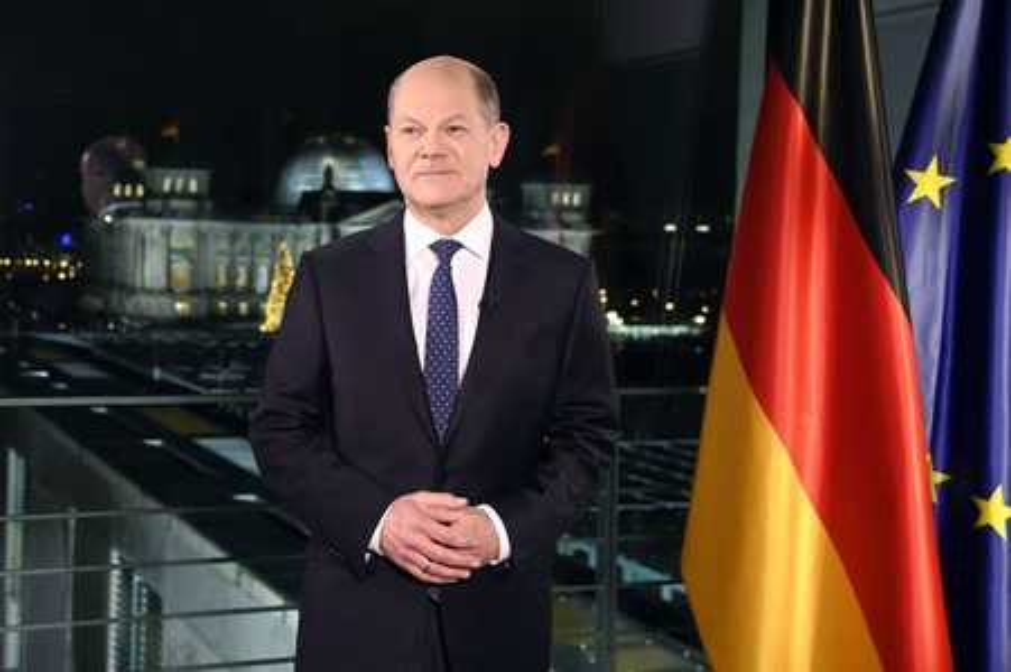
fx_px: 1347
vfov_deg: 28.0
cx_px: 506
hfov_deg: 41.1
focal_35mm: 48
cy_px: 336
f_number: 5
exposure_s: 1/160
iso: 8000
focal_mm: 48
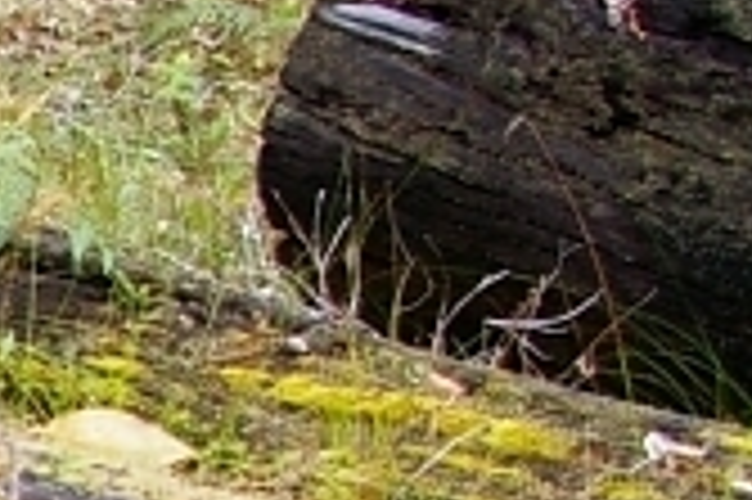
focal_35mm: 211
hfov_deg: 8.4
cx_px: -1382
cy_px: 939
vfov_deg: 6.3
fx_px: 4404
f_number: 5.6
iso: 400
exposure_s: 1/60
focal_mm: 23
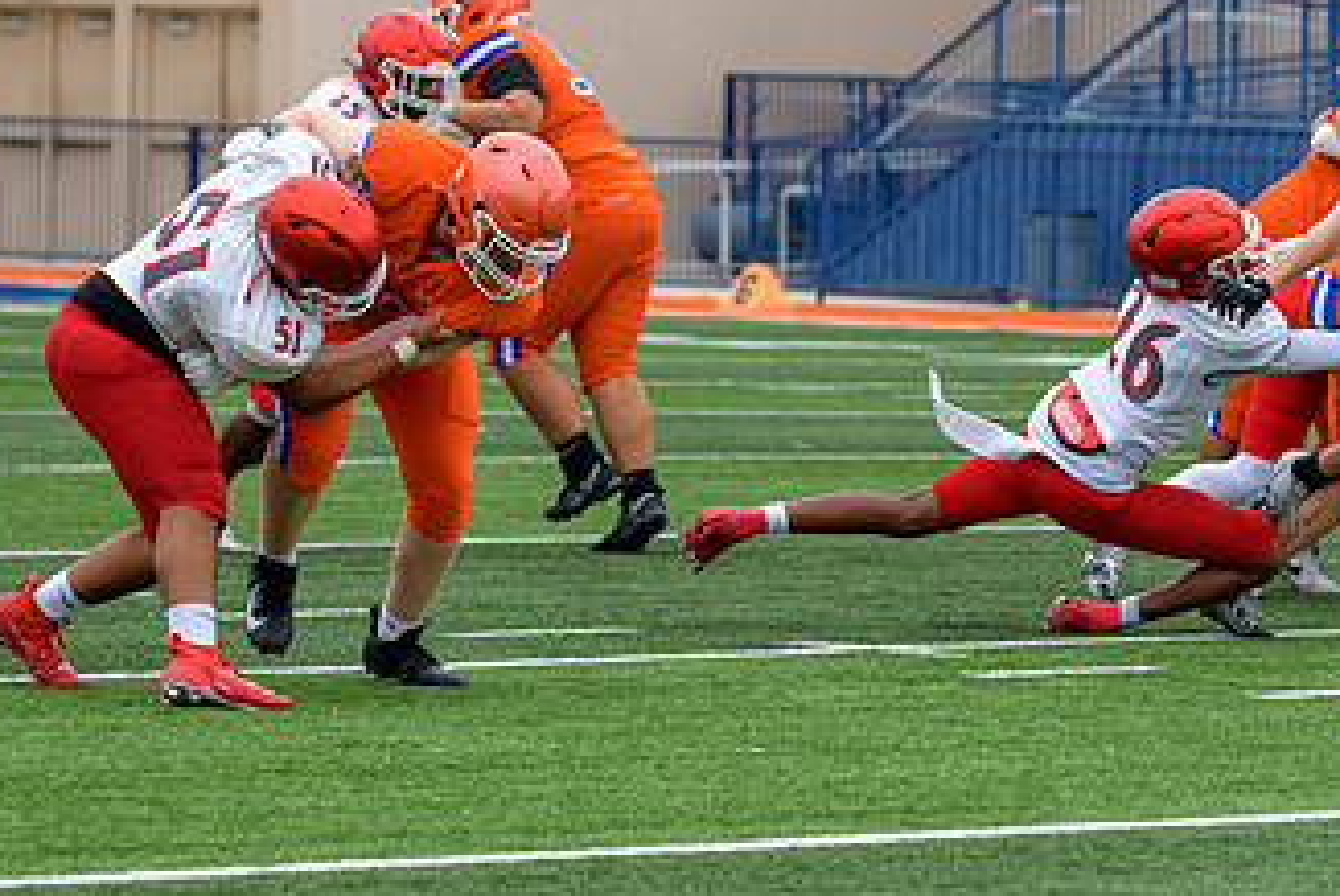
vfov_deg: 4.8
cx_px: 1100
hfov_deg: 7.1
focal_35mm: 288
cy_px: 220
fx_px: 10729
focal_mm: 120
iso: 360
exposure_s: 1/800
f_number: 3.5
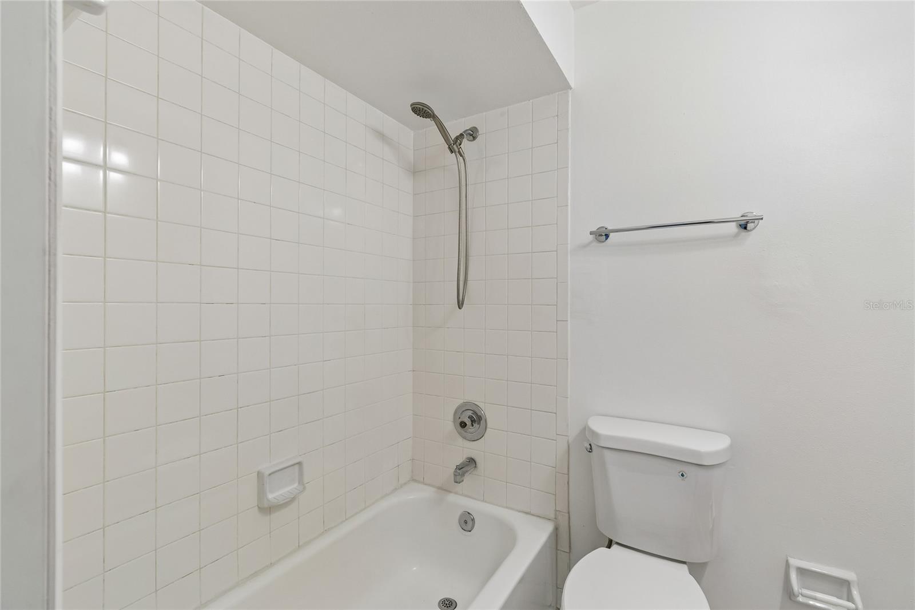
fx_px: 381
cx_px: 458
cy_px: 305
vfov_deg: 77.3
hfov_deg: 100.4
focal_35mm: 15
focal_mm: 10
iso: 100
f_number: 7.1
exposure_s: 1/13
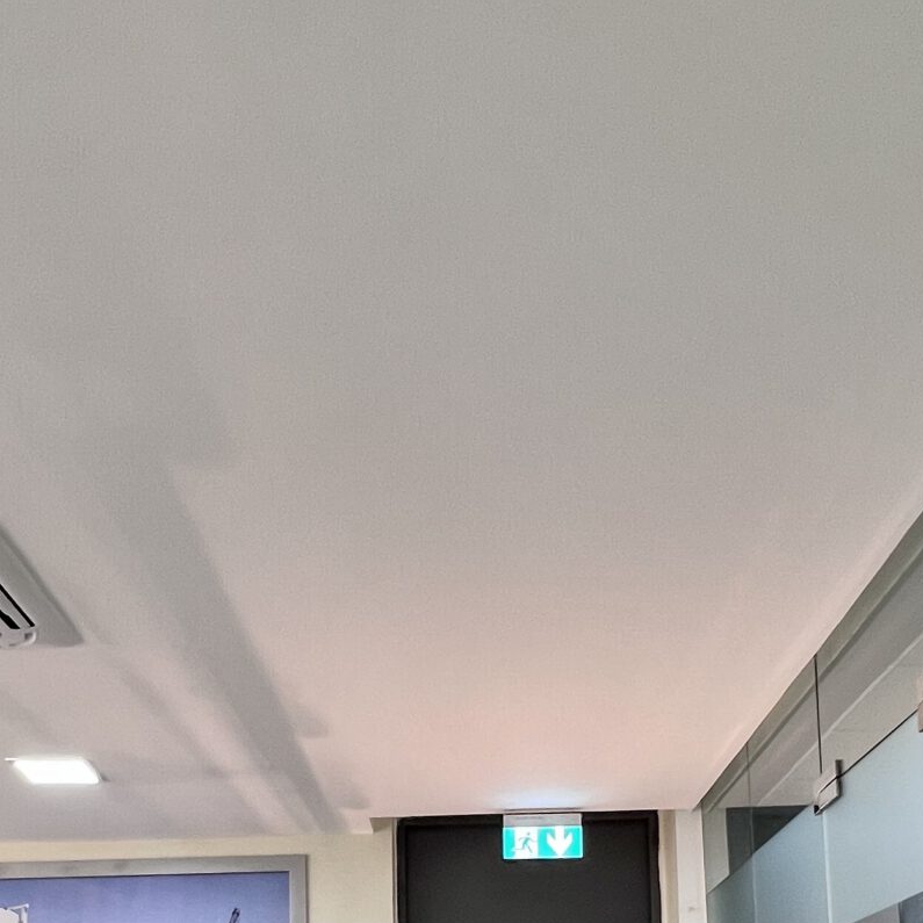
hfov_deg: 44.7
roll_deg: +0.9
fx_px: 1116
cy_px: 1002
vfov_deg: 37.9
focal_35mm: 37
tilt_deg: +4.9
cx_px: 372
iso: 200
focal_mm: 1.57
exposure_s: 1/100
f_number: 1.8
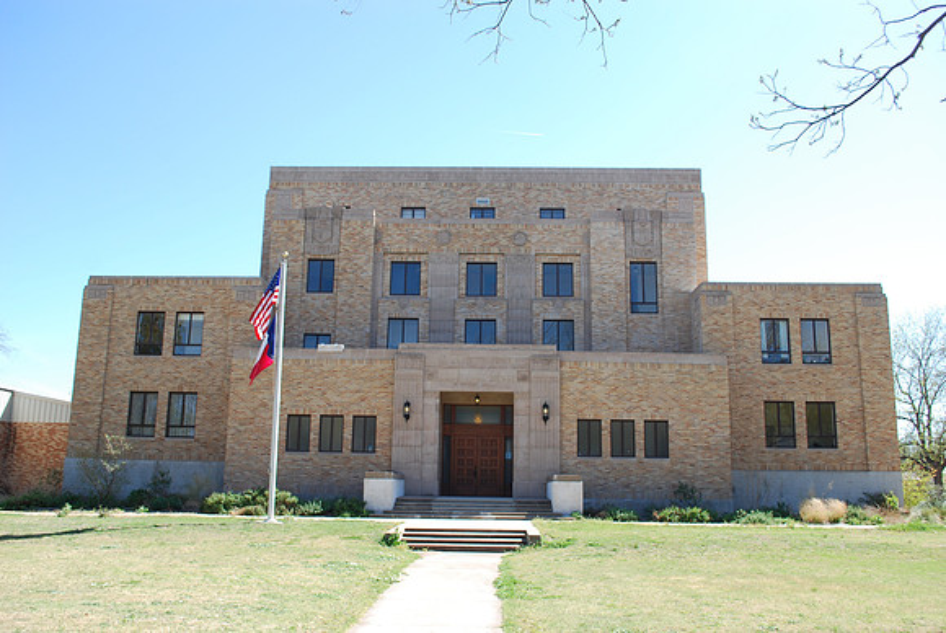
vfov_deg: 43.7
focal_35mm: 30
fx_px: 789
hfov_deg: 61.9
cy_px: 316
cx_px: 473
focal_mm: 20
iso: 100
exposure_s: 1/160
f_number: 6.3
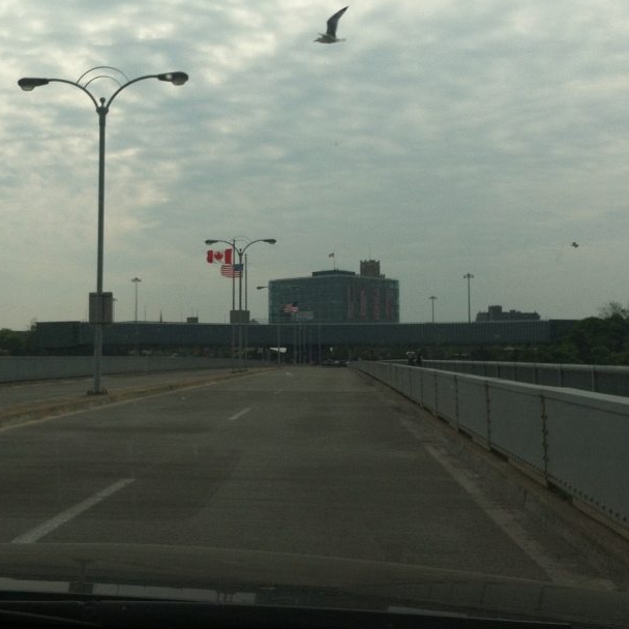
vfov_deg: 32.8
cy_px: 286
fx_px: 1069
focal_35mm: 52
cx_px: 259
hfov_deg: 32.7
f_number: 2.8
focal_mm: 3.85
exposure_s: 1/2143
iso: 80
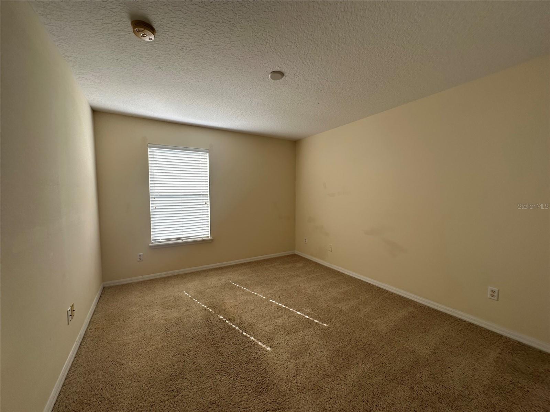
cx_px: 275
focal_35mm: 14
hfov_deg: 102.1
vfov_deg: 85.7
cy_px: 206
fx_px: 222
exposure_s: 1/121
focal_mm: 2.22
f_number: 2.2
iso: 40
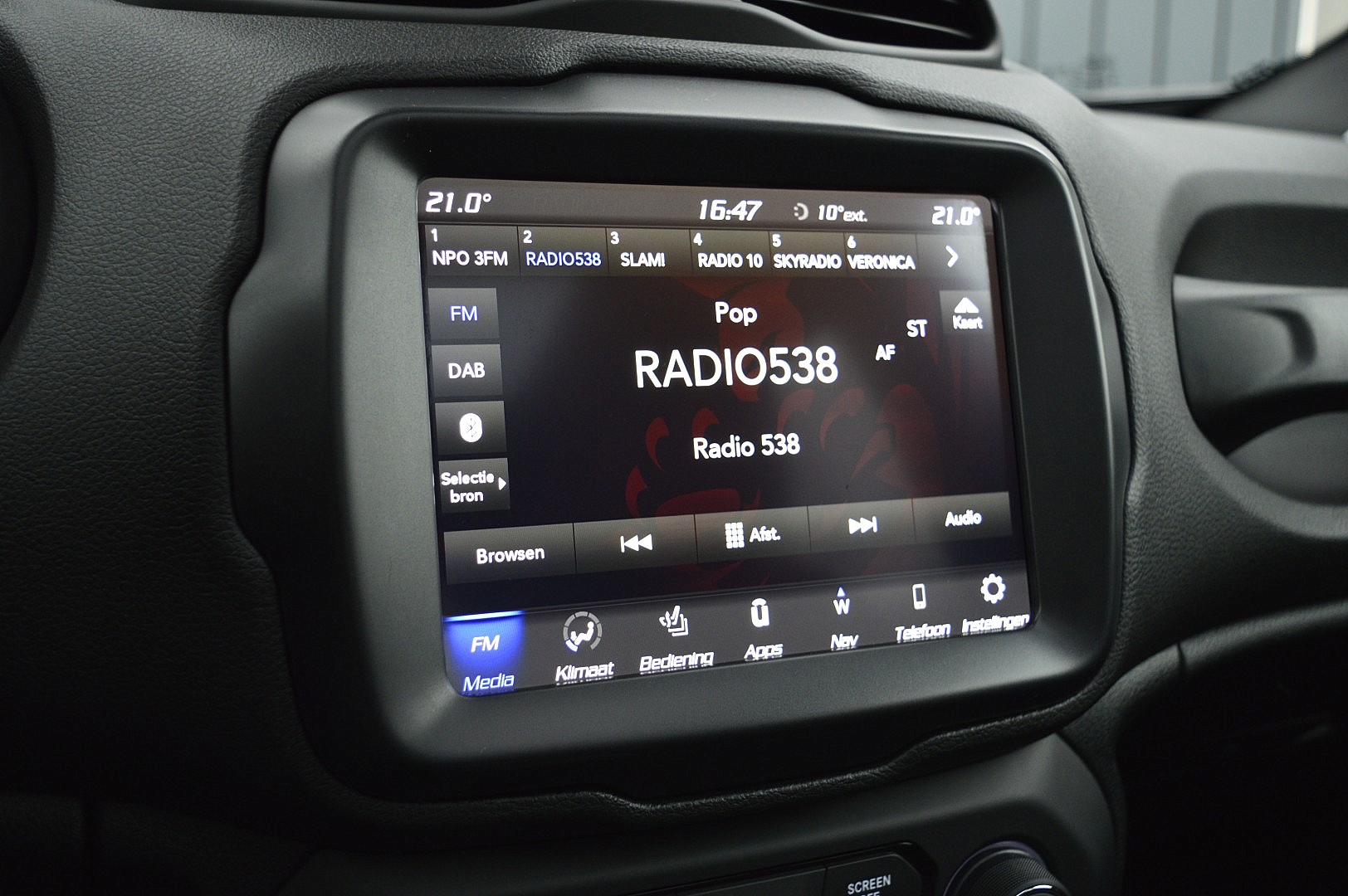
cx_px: 674
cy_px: 448
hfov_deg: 55.1
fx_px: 1291
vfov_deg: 38.3
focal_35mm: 34
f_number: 3.8
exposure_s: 1/60
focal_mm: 23
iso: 800
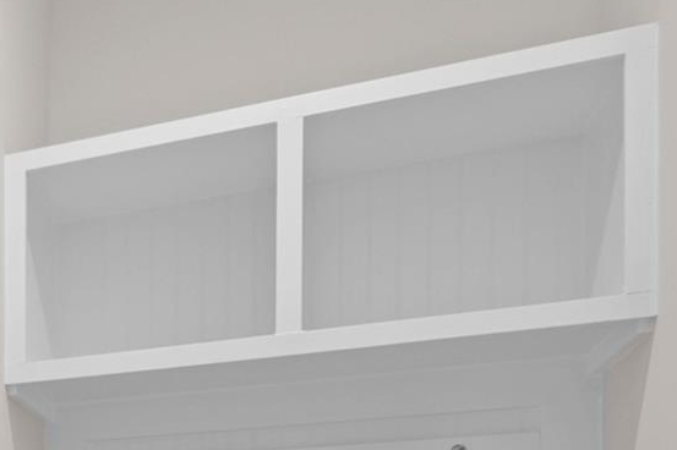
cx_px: -409
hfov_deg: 23.5
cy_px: 669
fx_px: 1184
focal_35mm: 63
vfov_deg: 19.0
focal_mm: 17
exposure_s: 1/5
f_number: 4
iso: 200
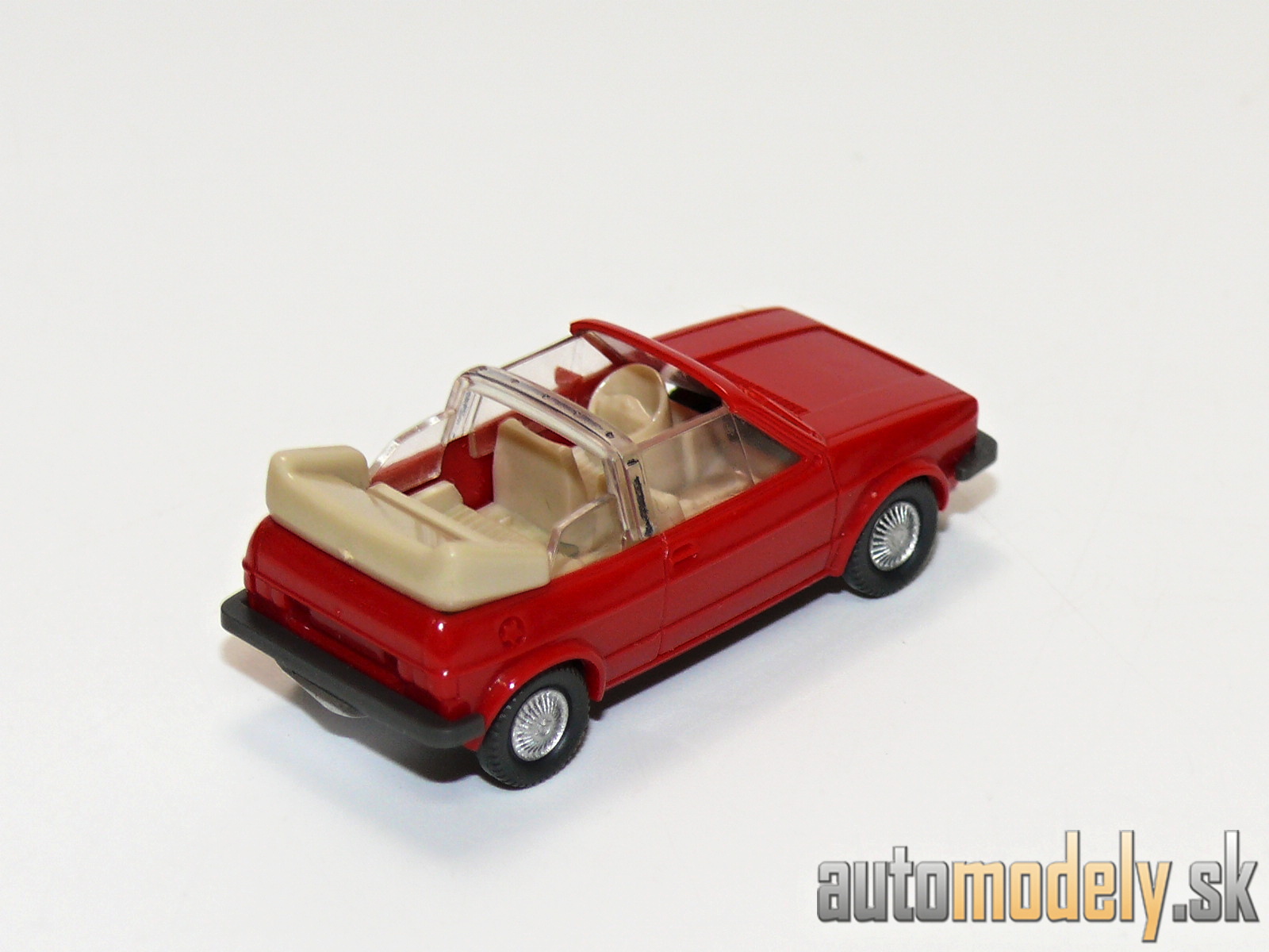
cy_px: 476
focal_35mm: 143
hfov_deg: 13.8
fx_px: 5242
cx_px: 634
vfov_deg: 10.4
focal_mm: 16.9
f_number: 4
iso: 100
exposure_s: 1/30
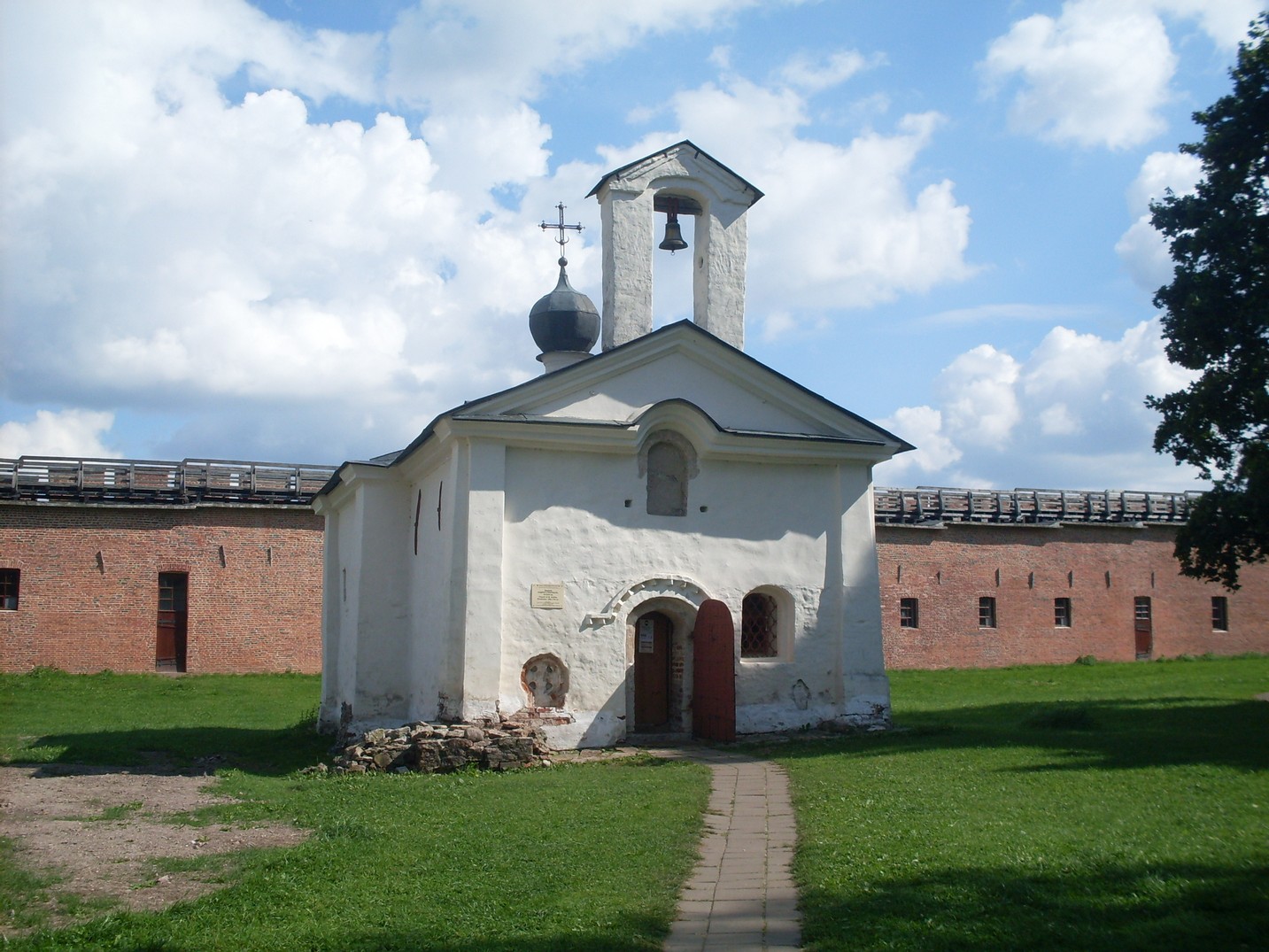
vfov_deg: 37.7
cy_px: 476
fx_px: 1393
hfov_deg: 49.0
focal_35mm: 38
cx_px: 634
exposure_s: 1/250
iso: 80
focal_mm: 6.3
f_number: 8.4
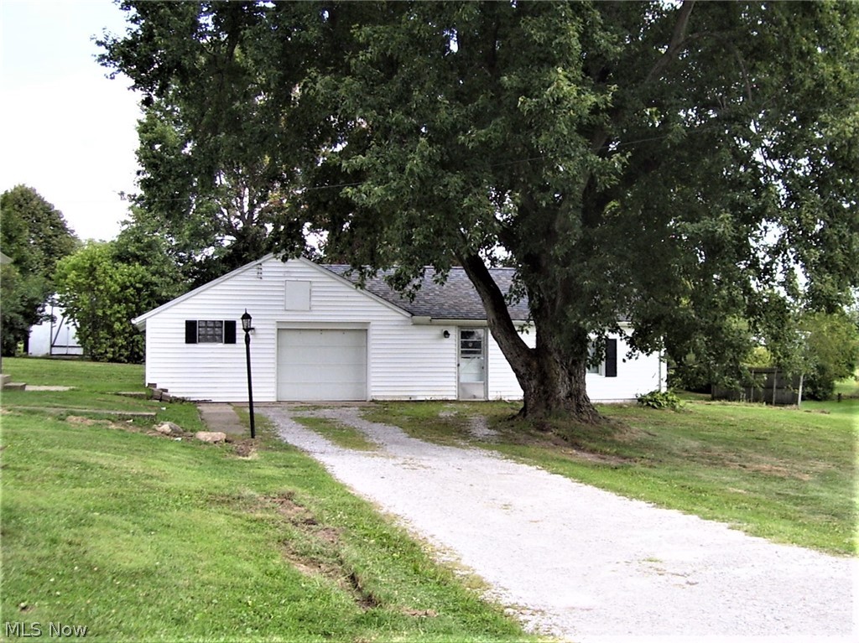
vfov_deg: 39.6
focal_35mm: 36
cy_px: 322
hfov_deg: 51.4
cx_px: 430
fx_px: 893
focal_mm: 6
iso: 80
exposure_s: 1/500
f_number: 2.7
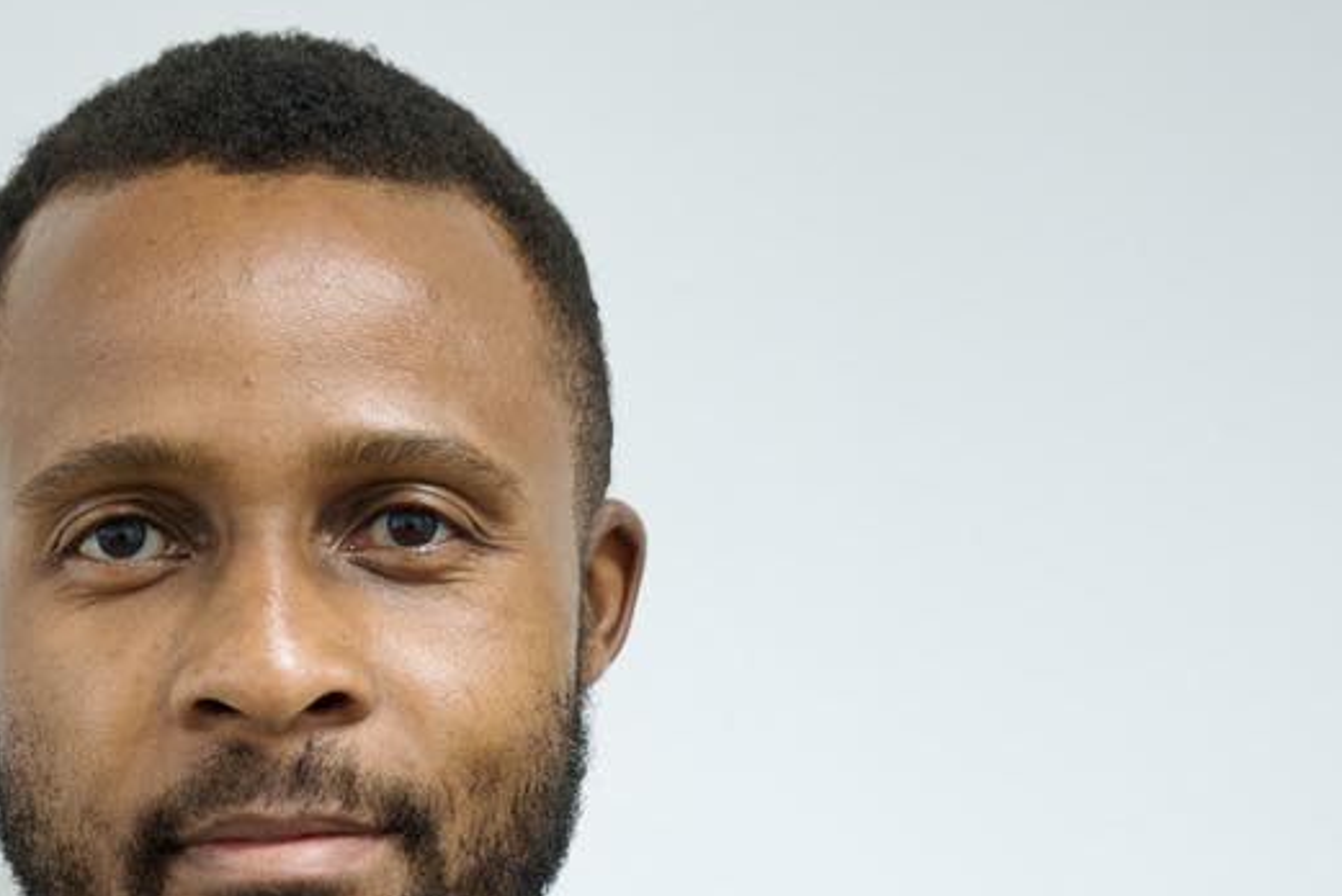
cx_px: 358
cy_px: 1135
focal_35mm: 141
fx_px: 5270
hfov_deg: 14.5
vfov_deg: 9.6
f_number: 2.8
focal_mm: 49.1
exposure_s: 1/100
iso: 1600
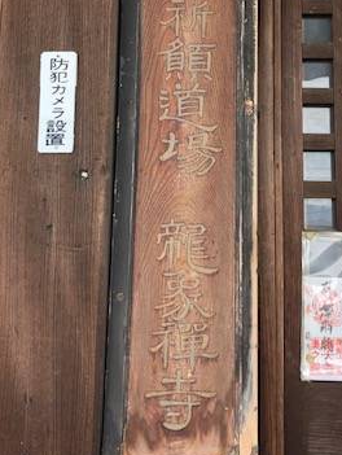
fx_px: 671
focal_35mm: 51
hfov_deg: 28.5
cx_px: 206
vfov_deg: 36.3
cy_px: 99
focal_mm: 3.99
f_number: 1.8
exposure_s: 1/120
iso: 50
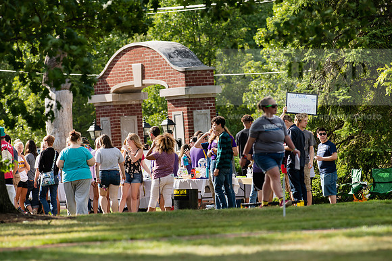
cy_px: 130
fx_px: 3267
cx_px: 196
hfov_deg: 6.9
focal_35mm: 300
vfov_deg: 4.6
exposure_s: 1/640
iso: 320
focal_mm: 300
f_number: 5.6
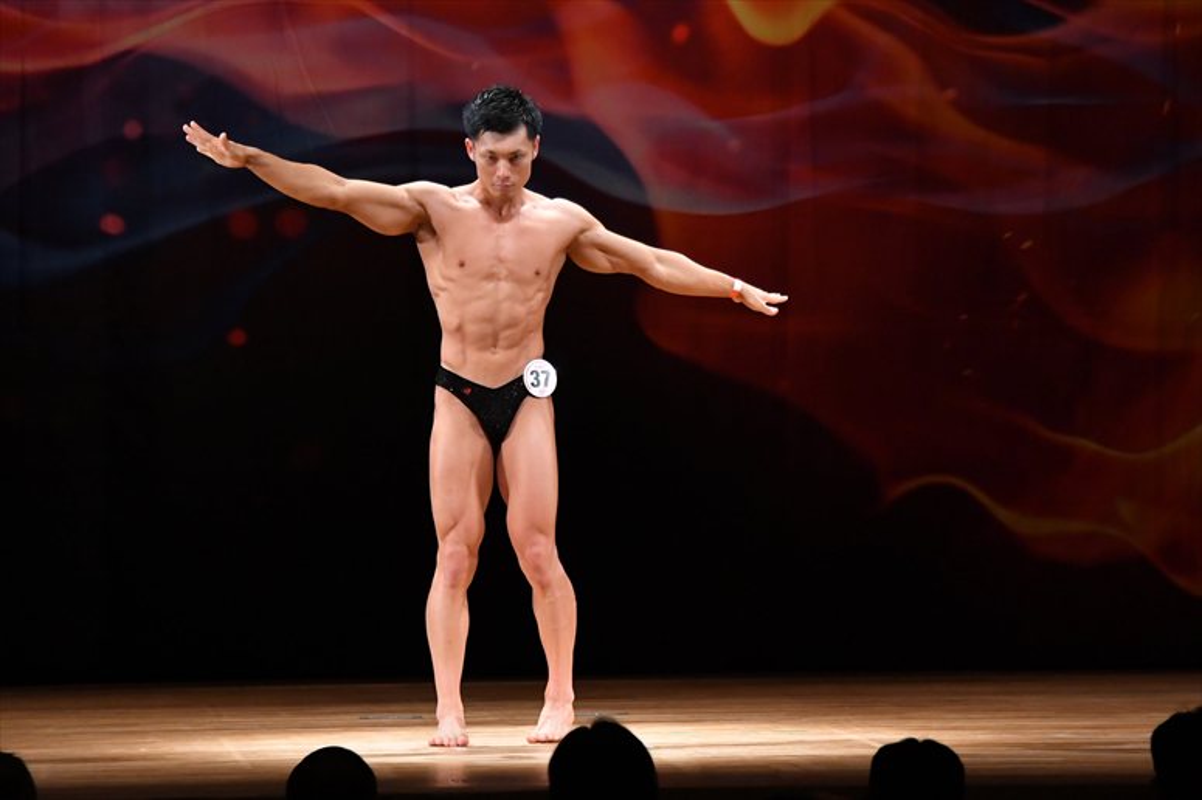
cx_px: 601
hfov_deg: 9.2
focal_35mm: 225
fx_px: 7509
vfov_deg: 6.1
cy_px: 400
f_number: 5.6
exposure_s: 1/400
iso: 4000
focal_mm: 150
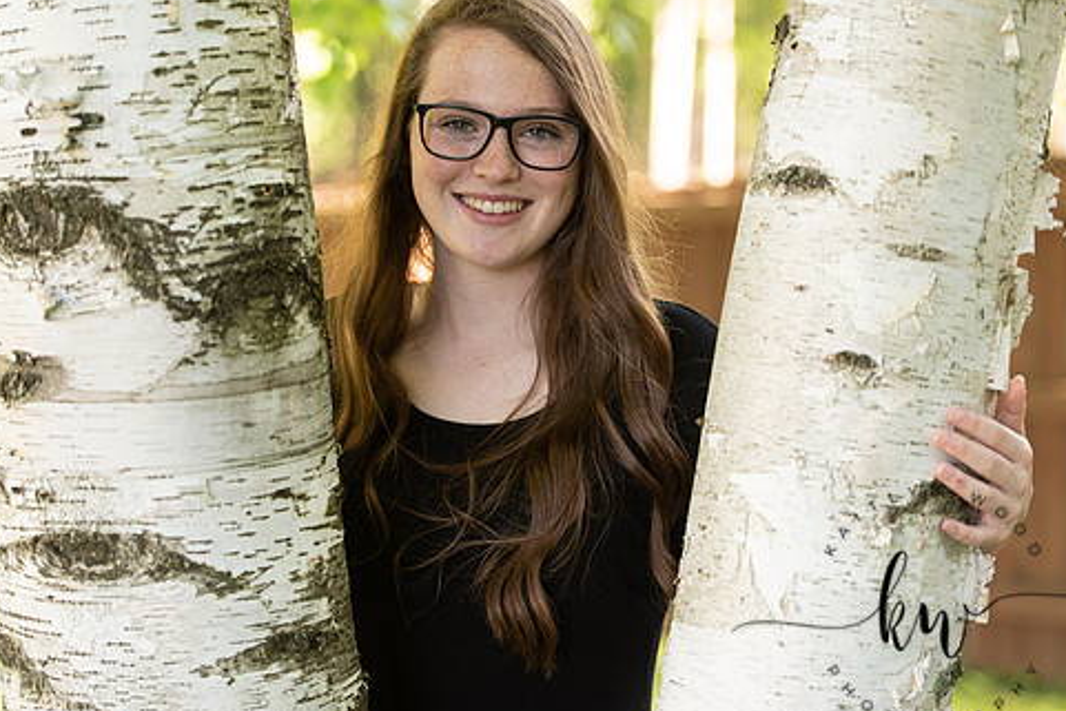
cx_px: 490
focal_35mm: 94
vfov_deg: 14.6
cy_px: 322
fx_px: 2784
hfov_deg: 21.7
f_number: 2.8
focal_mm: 78
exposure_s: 1/200
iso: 400
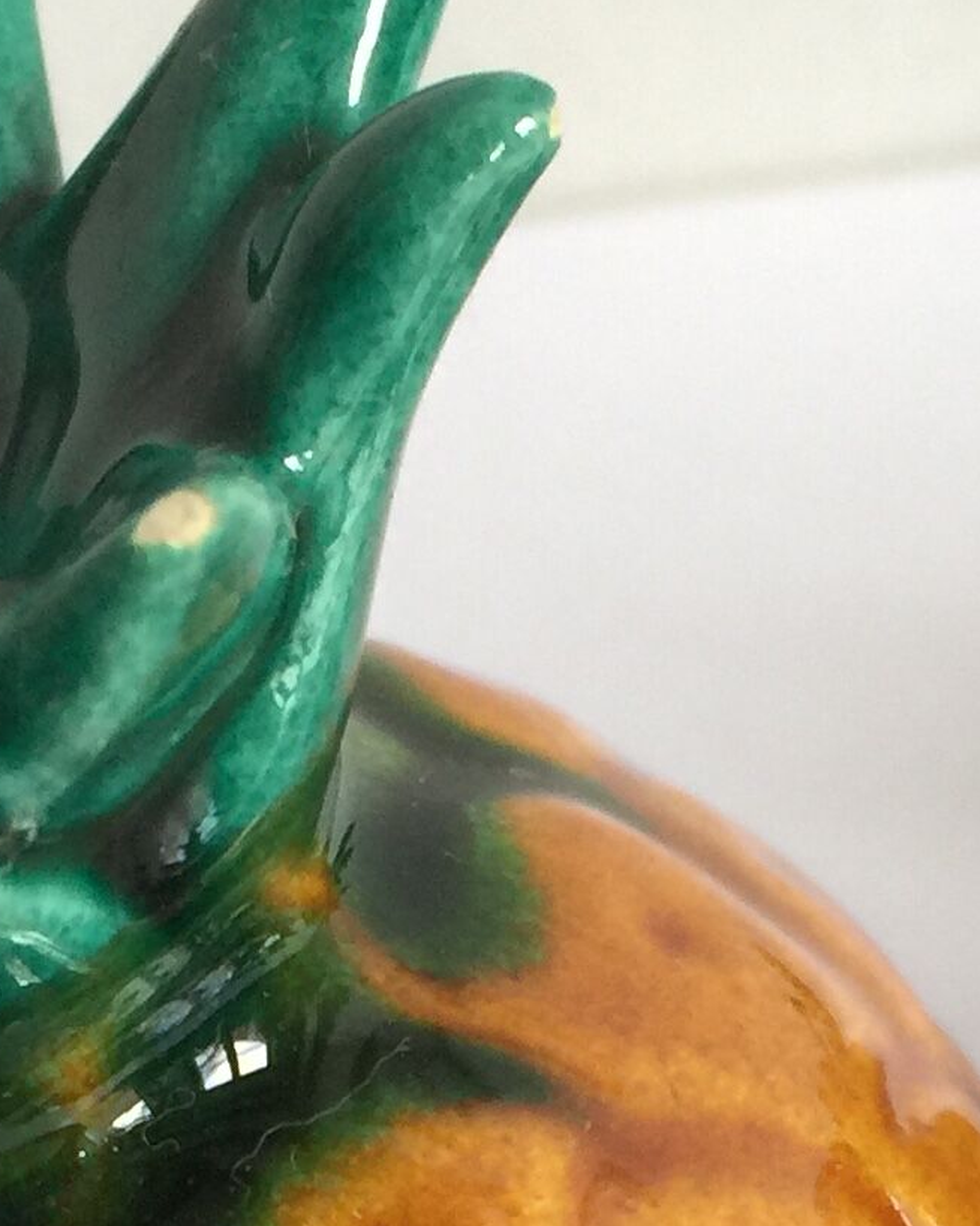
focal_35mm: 113
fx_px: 4098
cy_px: 1385
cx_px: 517
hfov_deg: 13.6
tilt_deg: -43.8
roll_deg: +21.0
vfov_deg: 16.4
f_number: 2.2
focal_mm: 4.15
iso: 50
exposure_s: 1/17
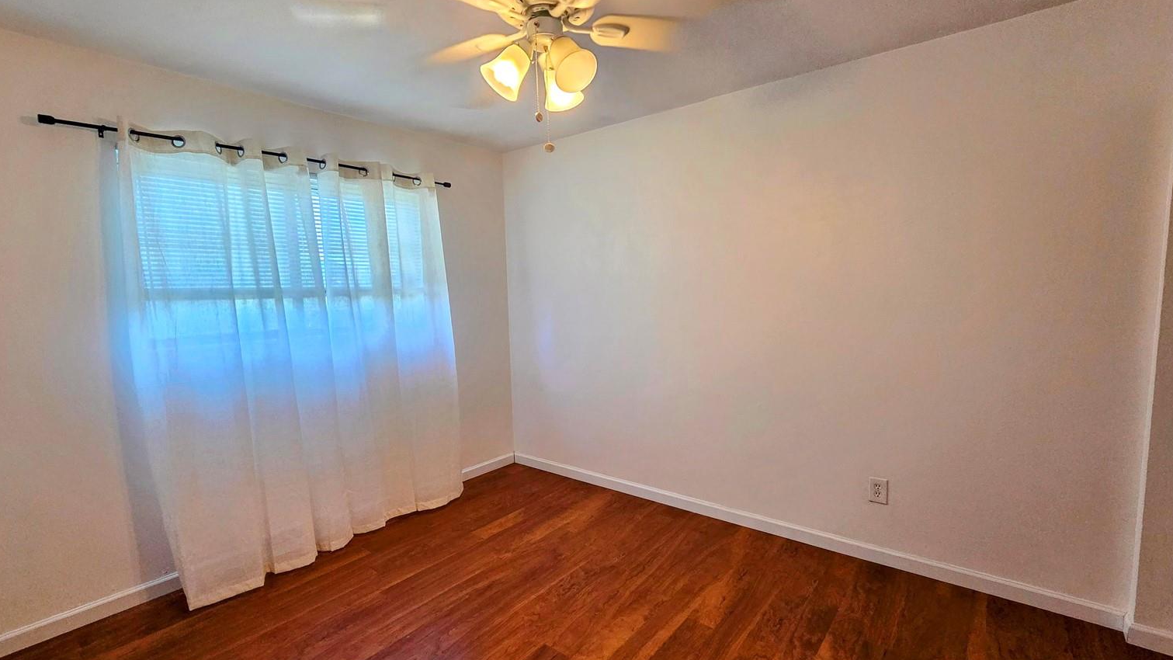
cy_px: 339
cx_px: 564
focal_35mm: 15
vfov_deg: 70.5
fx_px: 467
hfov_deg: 102.9
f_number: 2.2
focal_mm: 2.2
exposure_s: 1/120
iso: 200
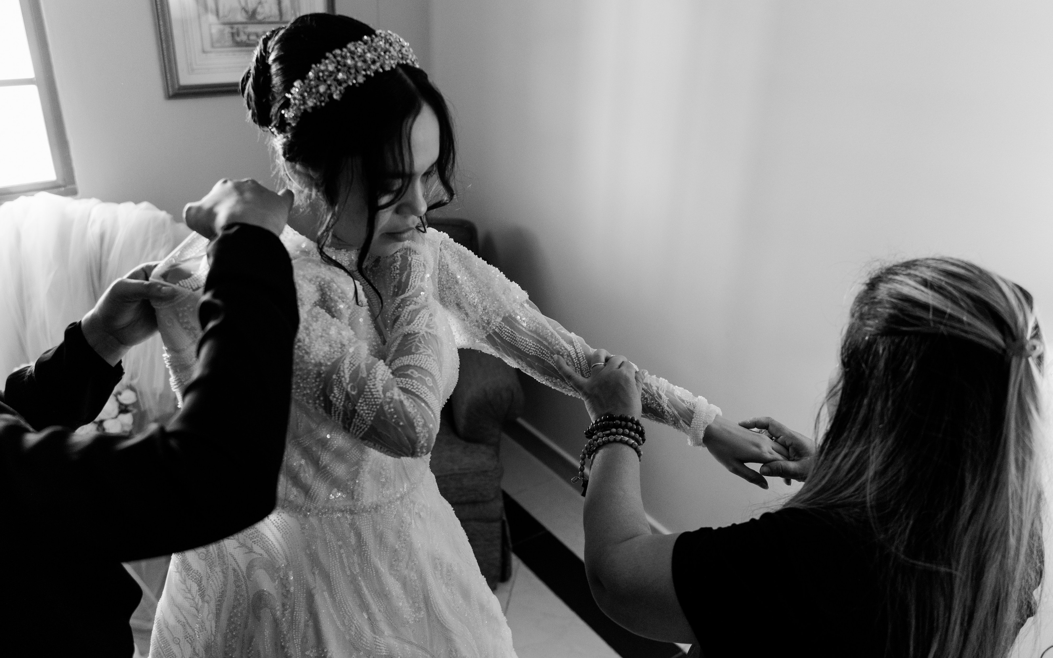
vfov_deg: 40.6
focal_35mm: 31
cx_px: 526
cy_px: 341
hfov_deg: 61.2
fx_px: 890
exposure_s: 1/160
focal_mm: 26
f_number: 2.8
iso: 1000
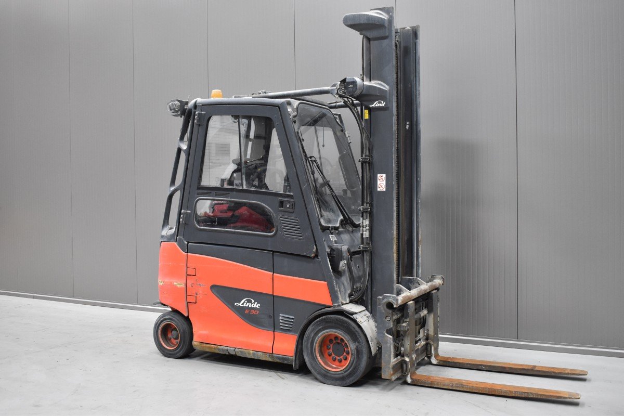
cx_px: 312
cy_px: 208
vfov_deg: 36.9
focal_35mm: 36
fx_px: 624
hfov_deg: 53.1
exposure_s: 1/40
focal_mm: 24
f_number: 5
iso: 1600
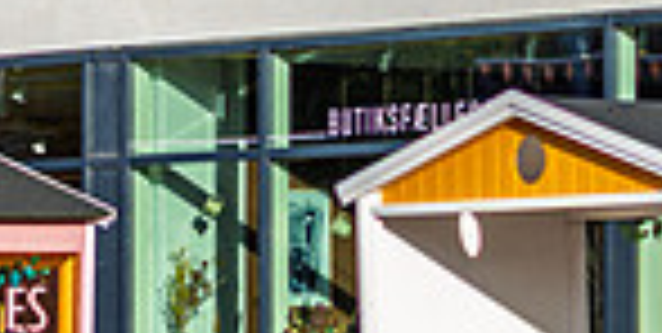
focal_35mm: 365
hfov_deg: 6.1
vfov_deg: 3.0
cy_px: 436
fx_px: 6252
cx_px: 322
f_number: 1.4
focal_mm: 85
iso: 50
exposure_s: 1/4000
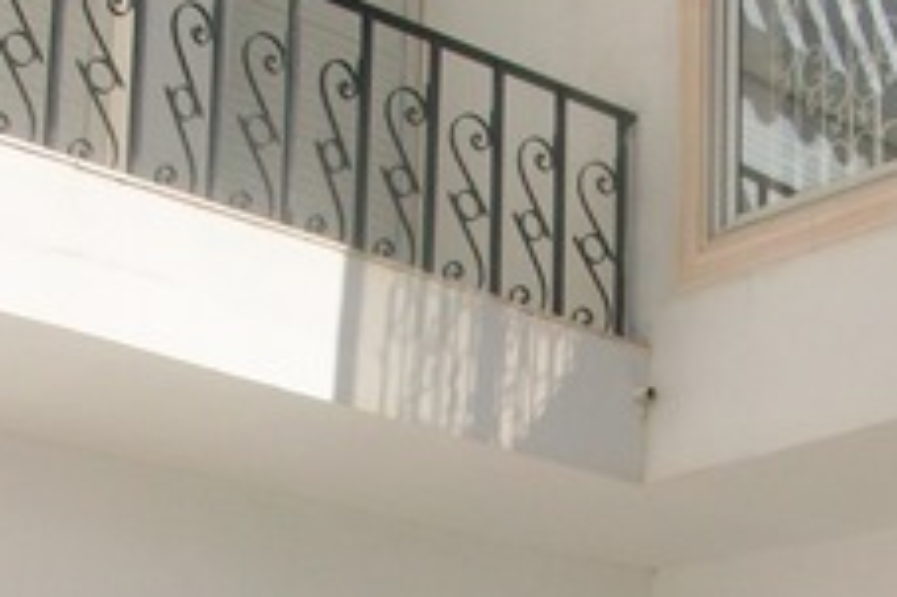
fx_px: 2340
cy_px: 830
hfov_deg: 21.5
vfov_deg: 13.8
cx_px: 652
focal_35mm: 94
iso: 64
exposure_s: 1/640
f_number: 5.5
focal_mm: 5.7
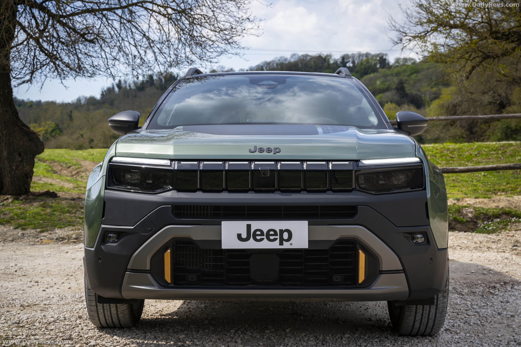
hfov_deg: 38.2
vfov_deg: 26.0
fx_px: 752
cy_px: 174
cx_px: 260
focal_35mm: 52
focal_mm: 52
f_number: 8
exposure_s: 1/250
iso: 80
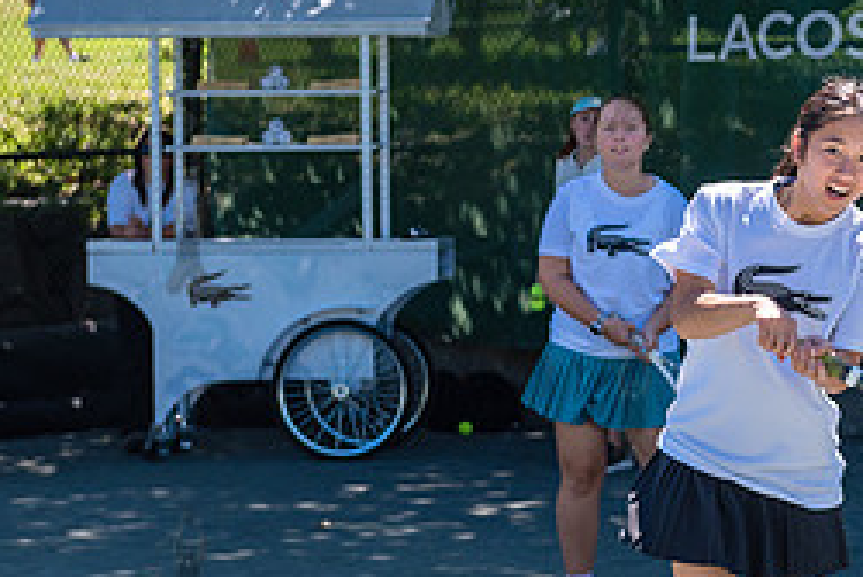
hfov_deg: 12.2
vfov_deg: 8.2
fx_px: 4006
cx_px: 785
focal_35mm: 167
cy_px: 356
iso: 200
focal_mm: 60
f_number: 3.5
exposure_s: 1/1600
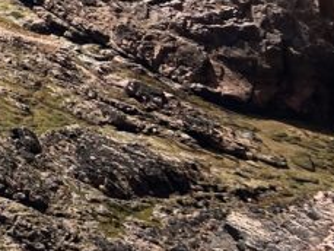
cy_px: -209
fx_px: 1313
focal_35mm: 136
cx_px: -519
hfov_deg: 11.4
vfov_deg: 10.3
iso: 50
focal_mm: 5.7
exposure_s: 1/4444
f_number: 1.5
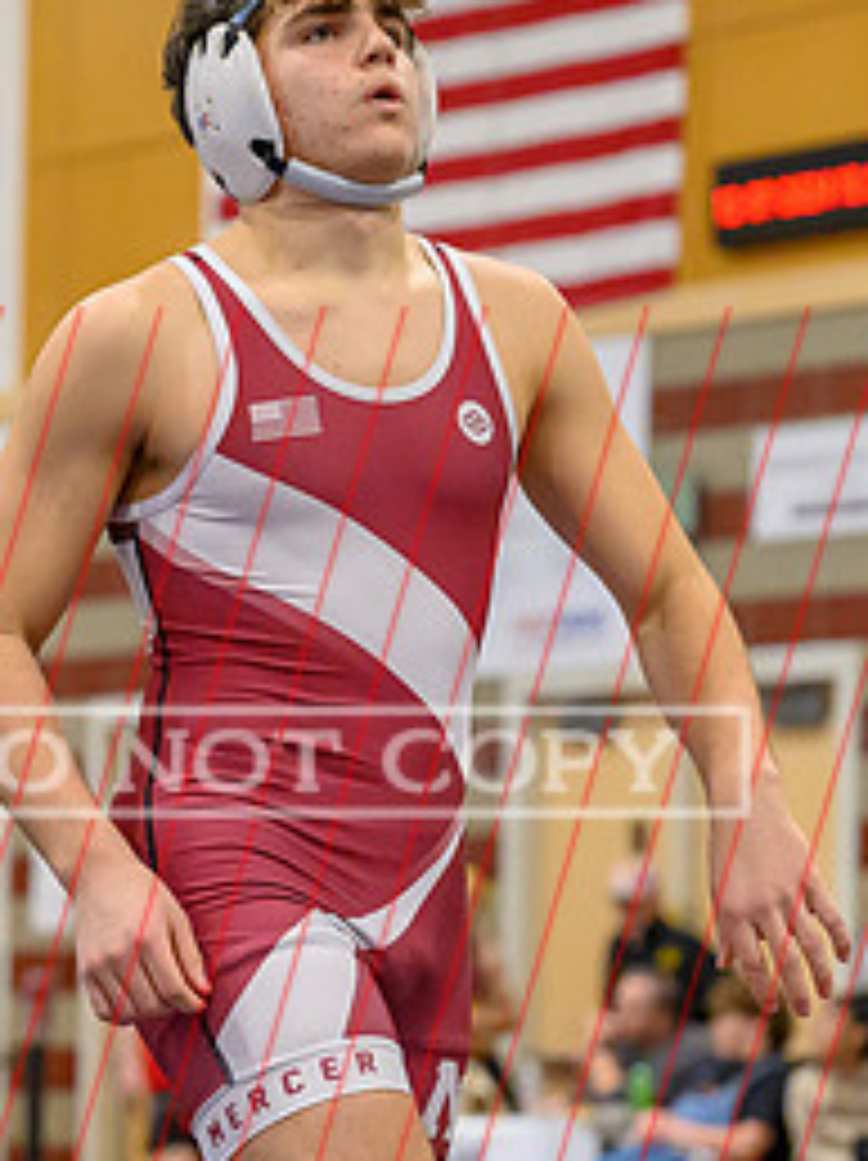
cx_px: 251
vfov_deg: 10.3
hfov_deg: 7.7
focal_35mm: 193
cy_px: 694
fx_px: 6463
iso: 5600
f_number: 2.8
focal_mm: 70
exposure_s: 1/640
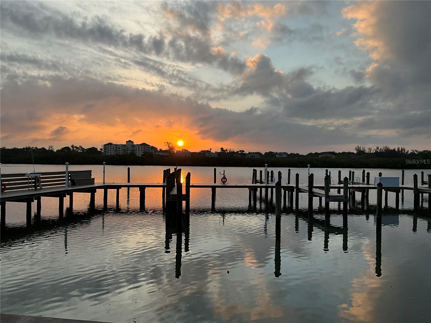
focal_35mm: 29
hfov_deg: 61.7
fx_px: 361
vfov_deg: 48.2
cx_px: 216
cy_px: 162
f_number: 1.8
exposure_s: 1/700
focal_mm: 3
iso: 25
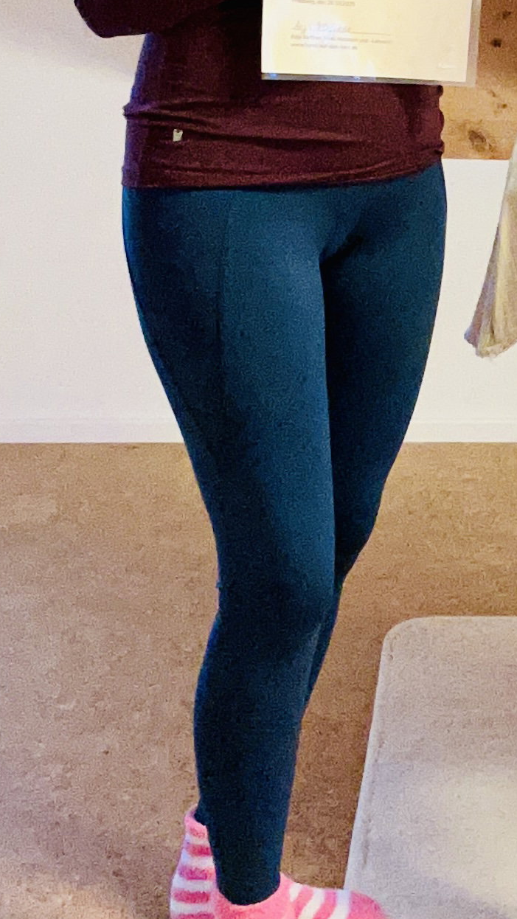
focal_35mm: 81
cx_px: 701
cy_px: 38
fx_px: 1974
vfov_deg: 25.2
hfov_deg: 14.2
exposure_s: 1/49
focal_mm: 2.69
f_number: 1.9
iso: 320
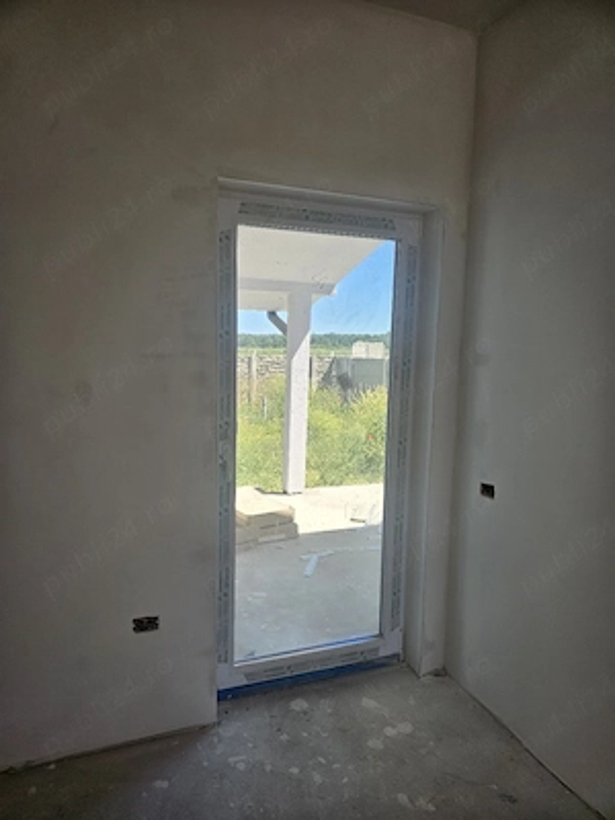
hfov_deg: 58.9
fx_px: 545
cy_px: 410
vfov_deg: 73.9
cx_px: 308
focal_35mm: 23
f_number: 1.8
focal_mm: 5.4
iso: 25
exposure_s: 1/141
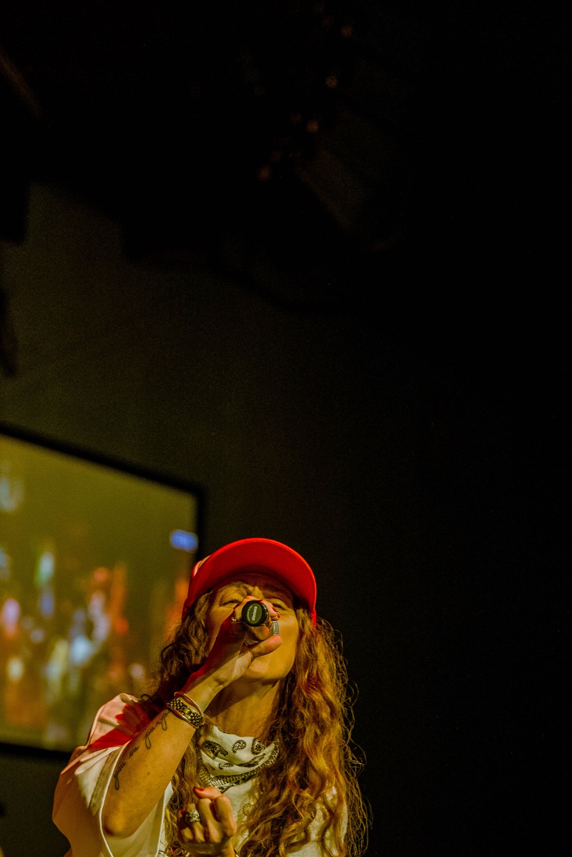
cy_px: 658
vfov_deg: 14.5
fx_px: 3360
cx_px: 336
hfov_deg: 9.7
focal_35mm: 141
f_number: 3.2
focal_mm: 75
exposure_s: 1/250
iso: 1250
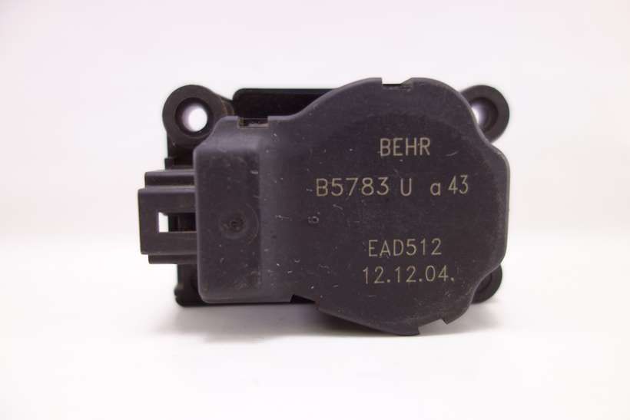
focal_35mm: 28
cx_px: 315
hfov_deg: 65.5
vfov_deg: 46.4
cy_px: 210
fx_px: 490
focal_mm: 10.4
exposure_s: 1/80
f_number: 1.8
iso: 125
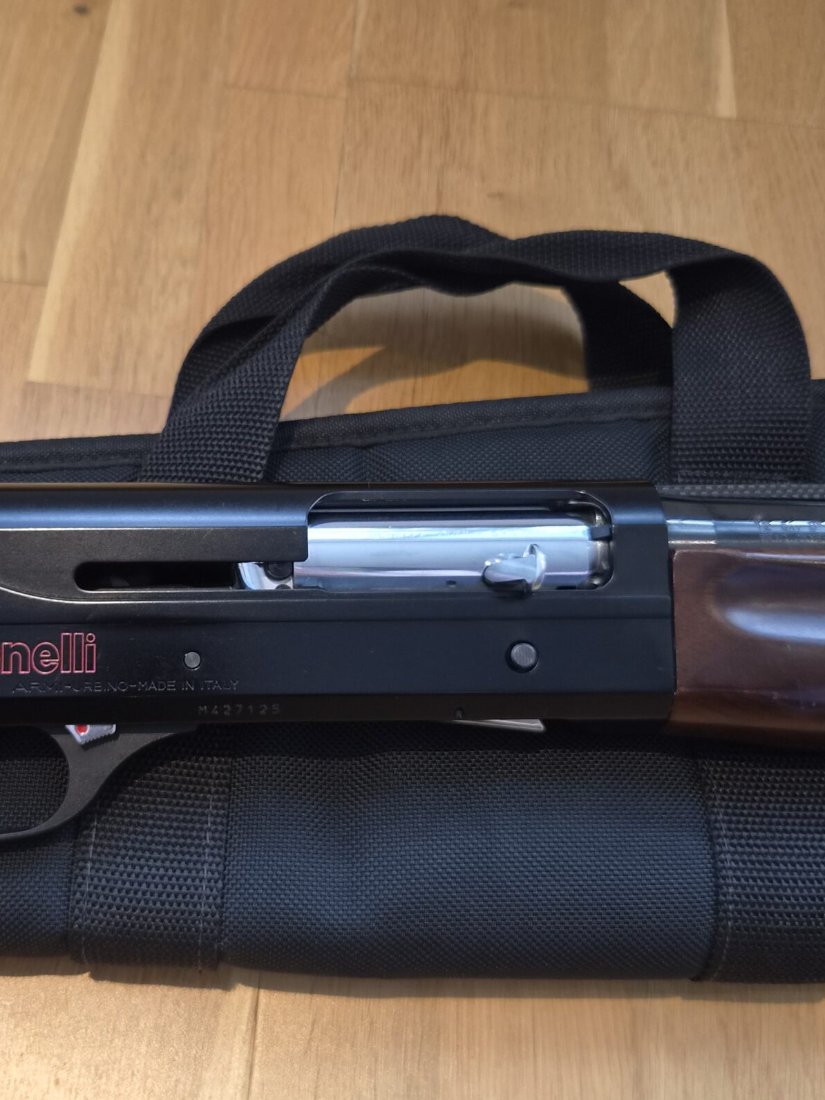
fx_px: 1175
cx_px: 244
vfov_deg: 50.1
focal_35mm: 37
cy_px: 577
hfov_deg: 38.0
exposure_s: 1/100
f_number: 1.8
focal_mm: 5.4
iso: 320
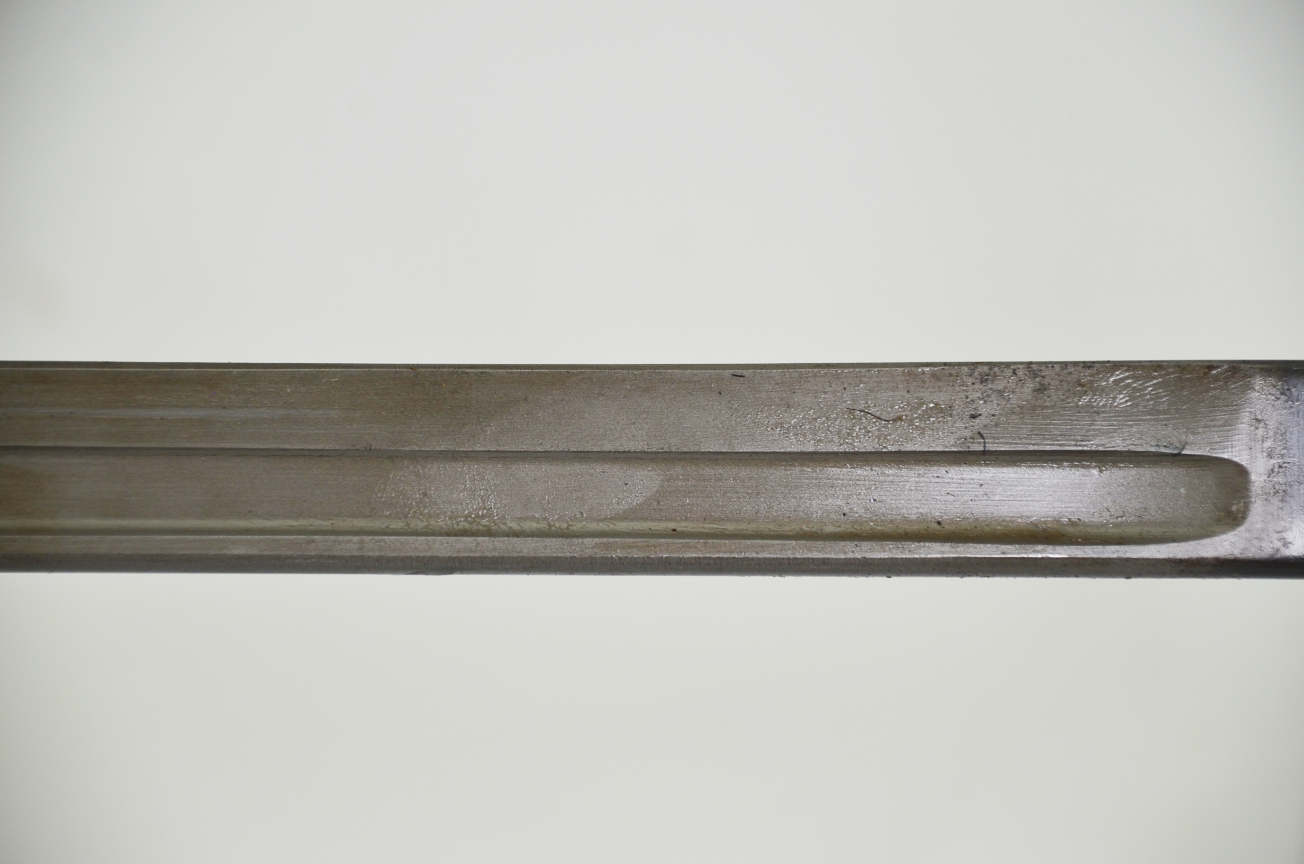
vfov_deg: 6.8
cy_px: 432
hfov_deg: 10.2
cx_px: 652
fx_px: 7320
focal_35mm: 202
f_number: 5.6
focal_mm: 135
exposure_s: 1/320
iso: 400
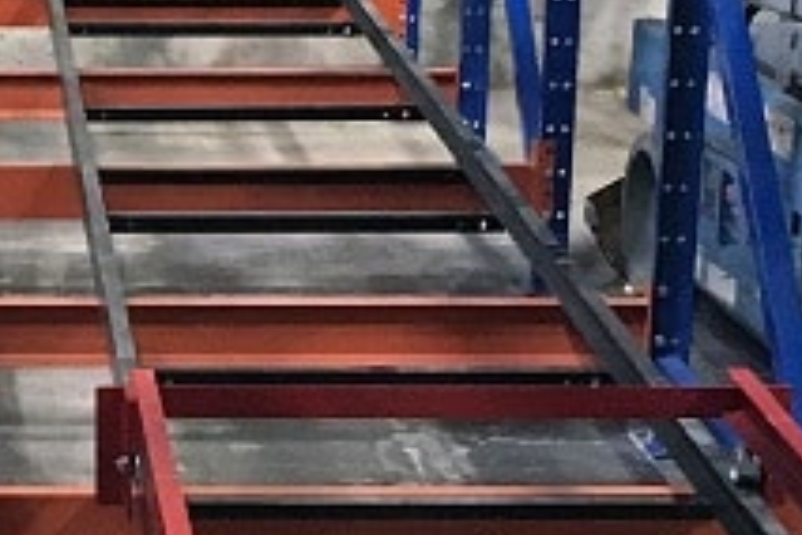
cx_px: -128
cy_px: 279
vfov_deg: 9.6
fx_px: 3185
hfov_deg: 14.0
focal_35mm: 143
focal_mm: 4.15
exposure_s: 1/15
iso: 250
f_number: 2.2
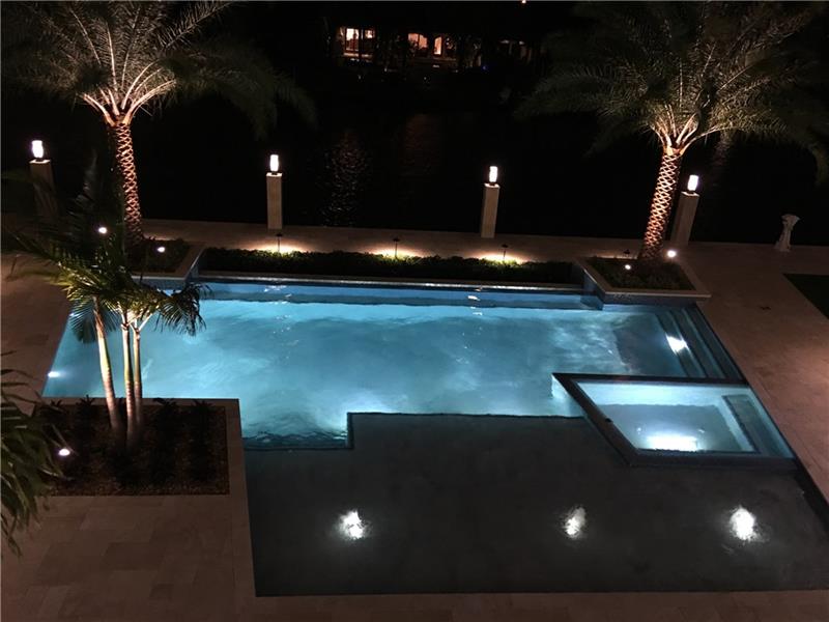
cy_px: 311
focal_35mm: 29
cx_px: 414
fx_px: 695
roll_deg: -5.1
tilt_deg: -22.8
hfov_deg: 61.7
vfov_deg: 48.2
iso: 100
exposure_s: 1/4
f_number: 2.2
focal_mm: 4.15
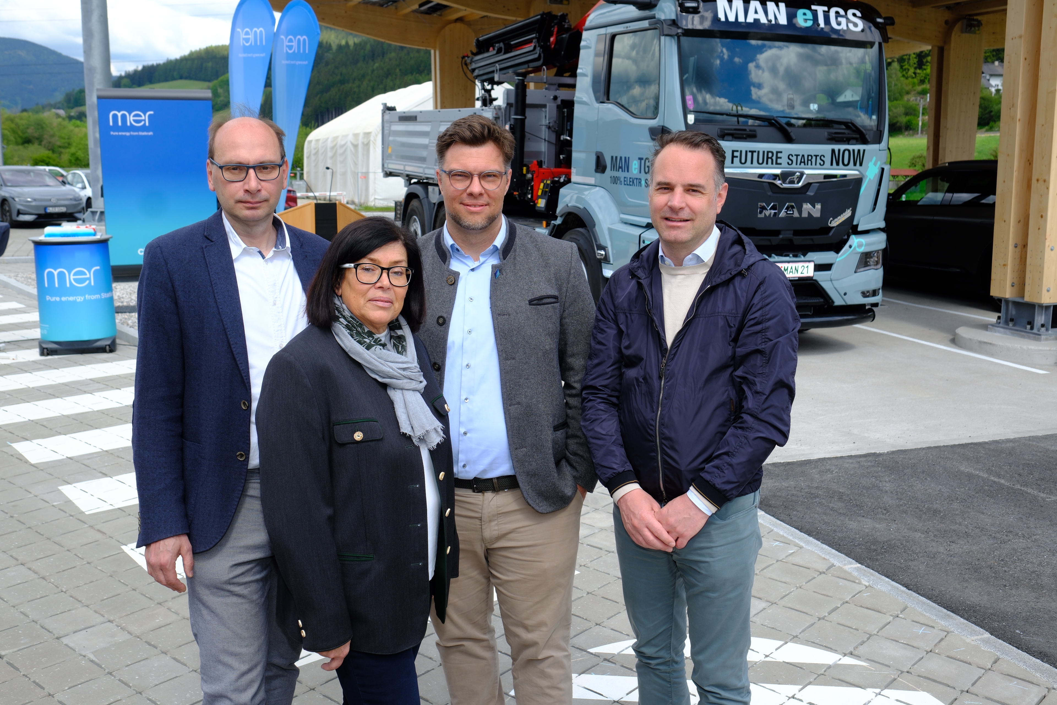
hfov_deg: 54.4
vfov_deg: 37.9
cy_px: 352
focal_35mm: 35
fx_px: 1028
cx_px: 528
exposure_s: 1/250
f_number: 6.4
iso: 200
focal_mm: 23
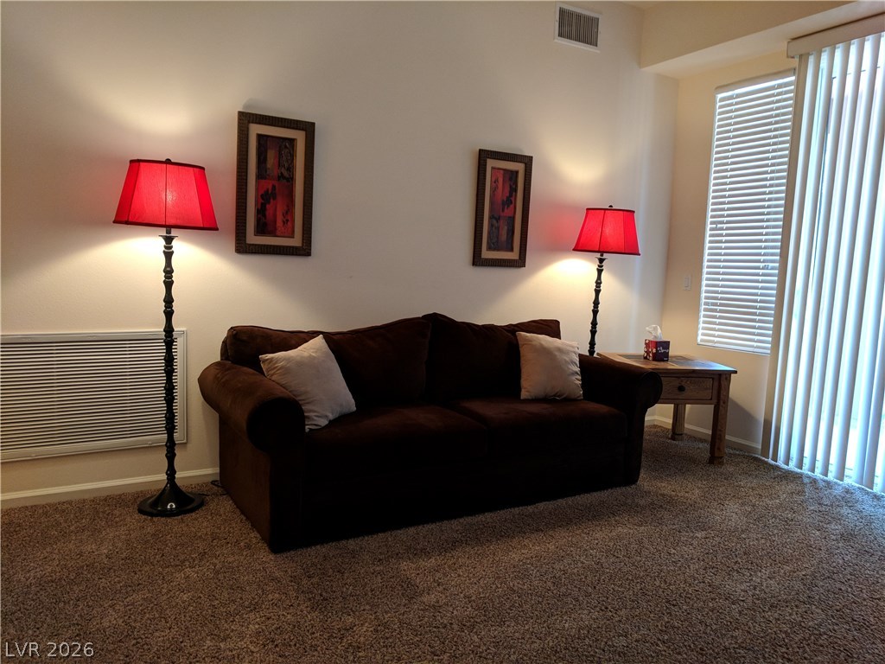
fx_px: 665
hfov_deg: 67.3
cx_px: 442
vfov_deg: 53.1
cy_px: 332
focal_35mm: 26
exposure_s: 1/60
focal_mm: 4.67
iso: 288
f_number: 2
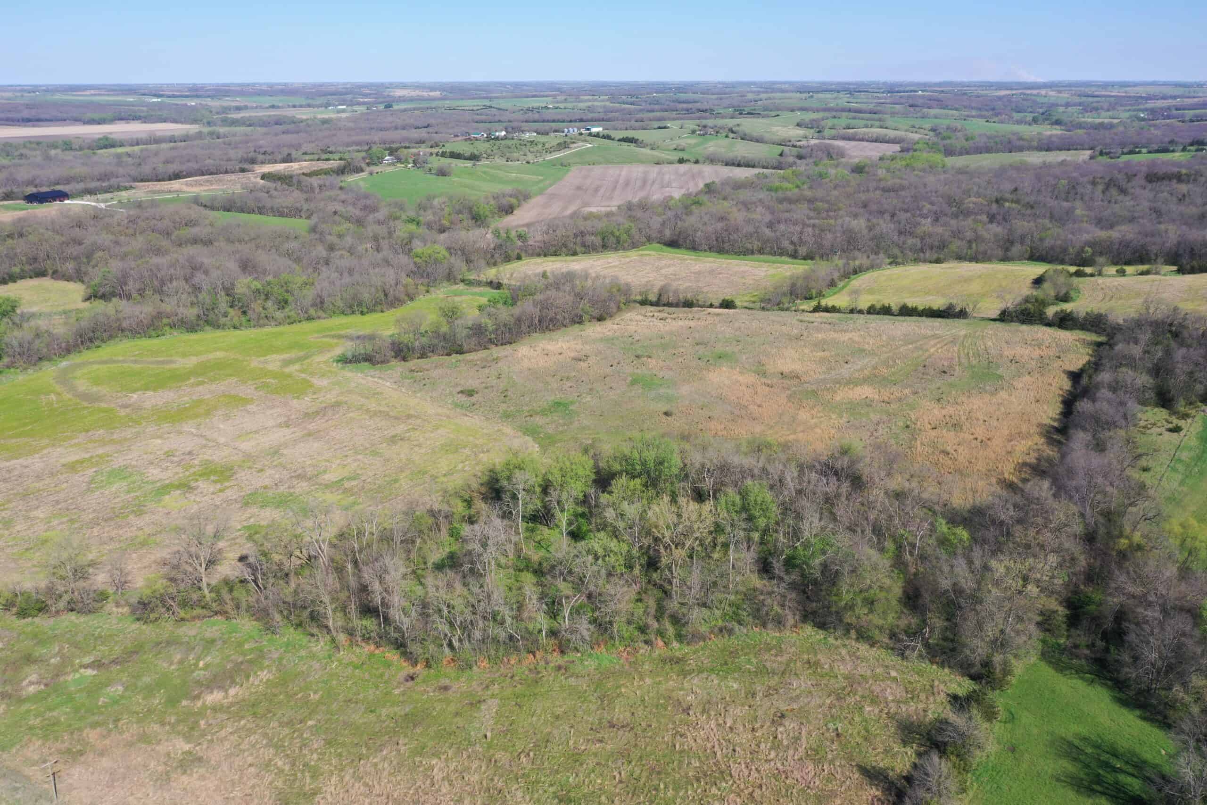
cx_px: 604
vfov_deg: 46.4
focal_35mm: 28
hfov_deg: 65.5
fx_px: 939
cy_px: 402
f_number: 5.6
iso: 100
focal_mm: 10.26
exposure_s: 1/400
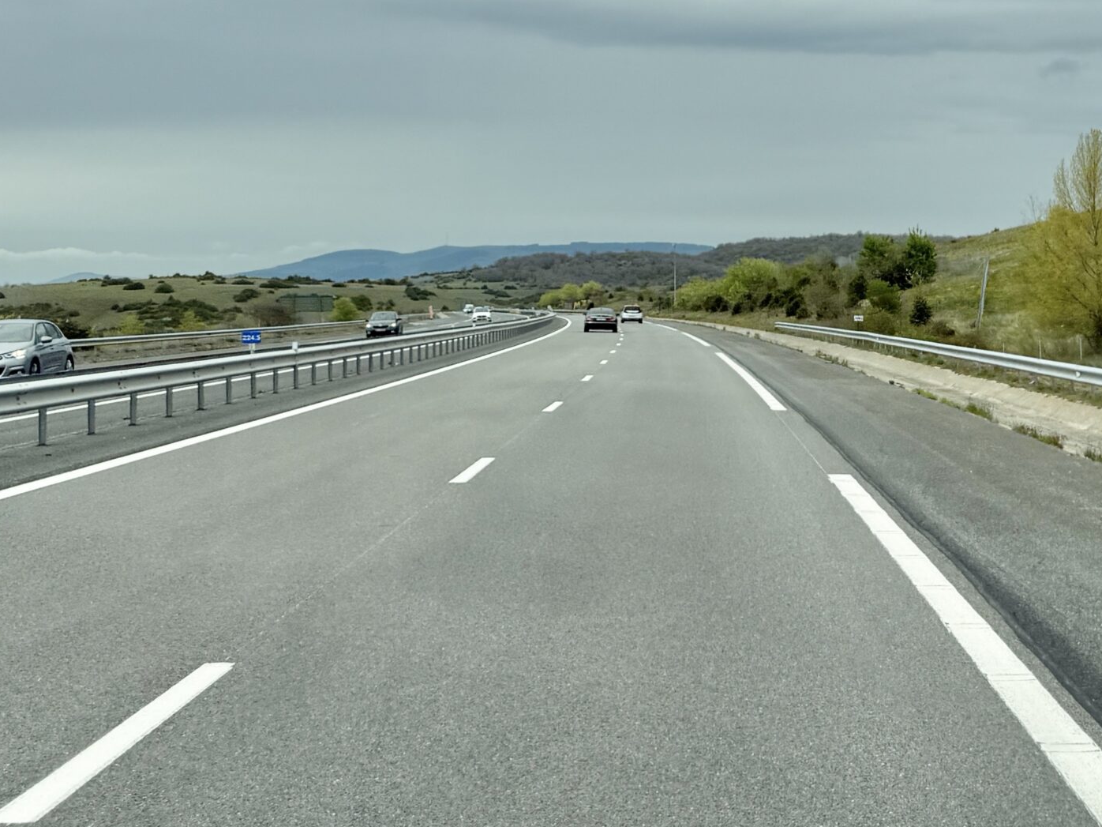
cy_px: 201
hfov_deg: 40.6
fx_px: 1401
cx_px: 931
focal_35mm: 44
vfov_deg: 32.2
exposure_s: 1/6173
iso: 80
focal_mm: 6.76
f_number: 1.78
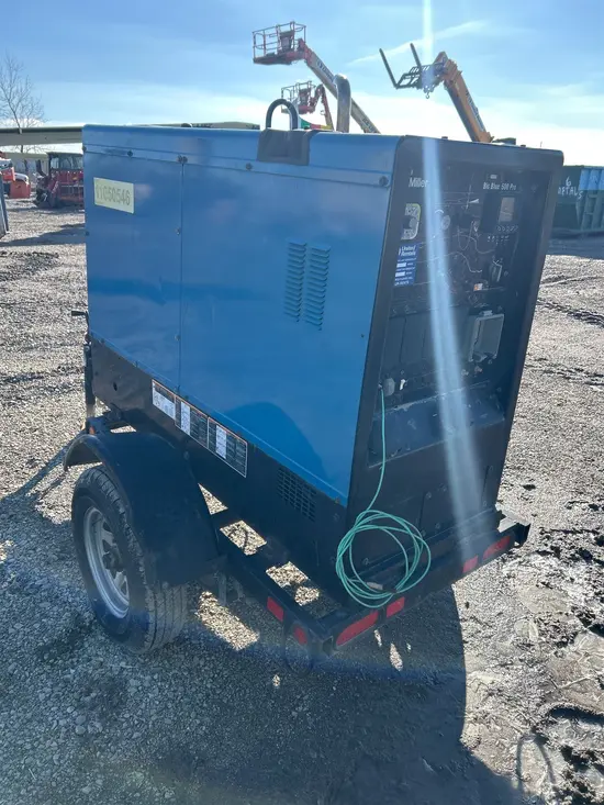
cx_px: 302
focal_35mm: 26
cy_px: 402
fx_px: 605
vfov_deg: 67.3
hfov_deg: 53.1
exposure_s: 1/1488
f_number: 1.5
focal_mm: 5.7
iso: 50
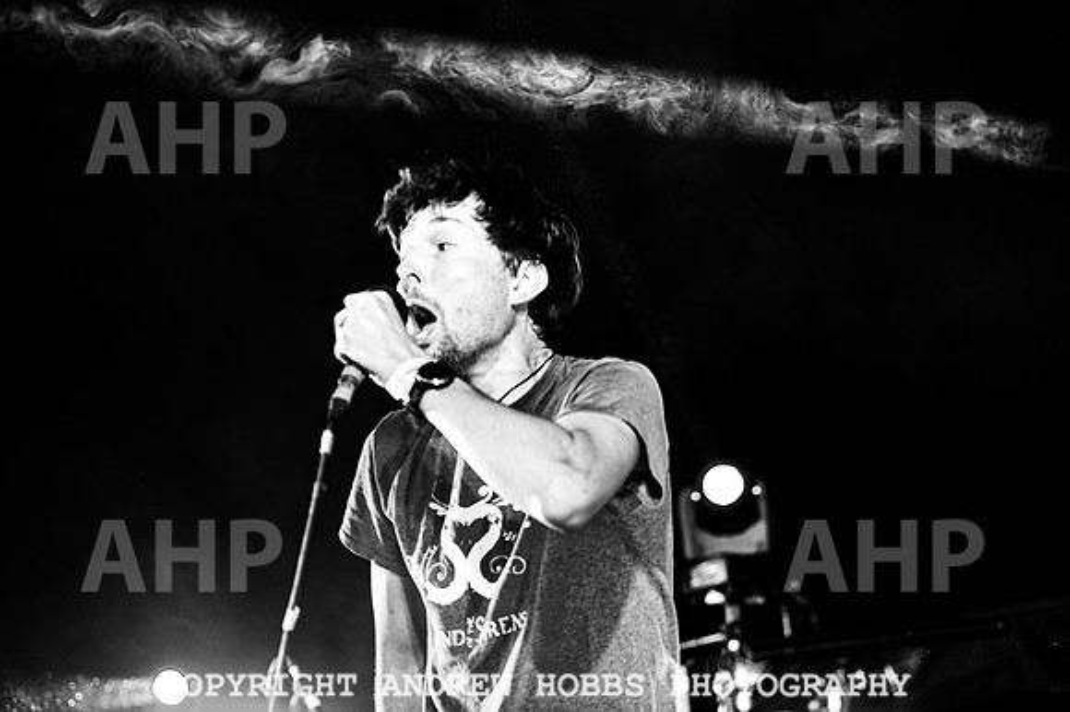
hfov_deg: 23.3
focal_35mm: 88
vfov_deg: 15.6
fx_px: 2600
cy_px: 423
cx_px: 568
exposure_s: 1/250
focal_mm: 70
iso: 1000
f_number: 2.8
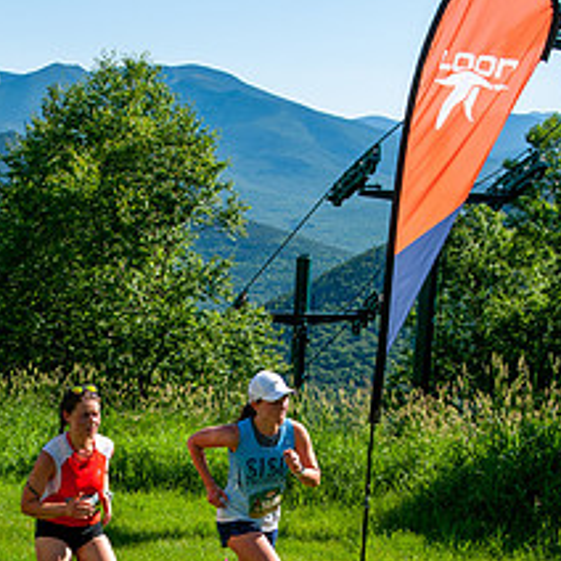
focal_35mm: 92
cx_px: 189
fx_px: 1687
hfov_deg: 18.8
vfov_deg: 18.3
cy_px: 574
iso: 200
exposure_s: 1/400
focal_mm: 34
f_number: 8
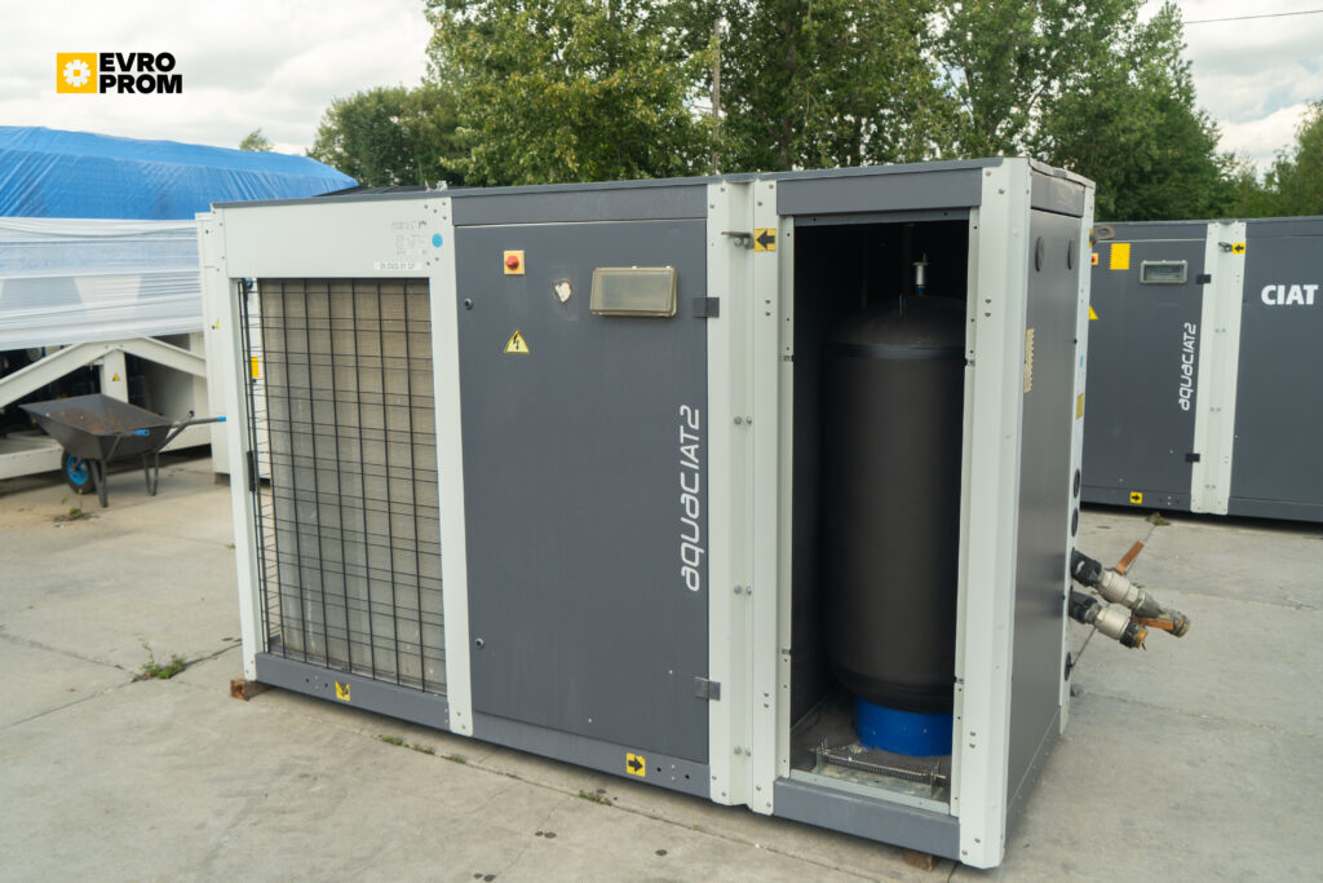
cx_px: 662
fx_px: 1066
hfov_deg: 63.7
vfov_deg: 45.0
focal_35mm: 29
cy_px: 442
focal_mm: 29
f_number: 5.6
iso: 100
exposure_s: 1/50
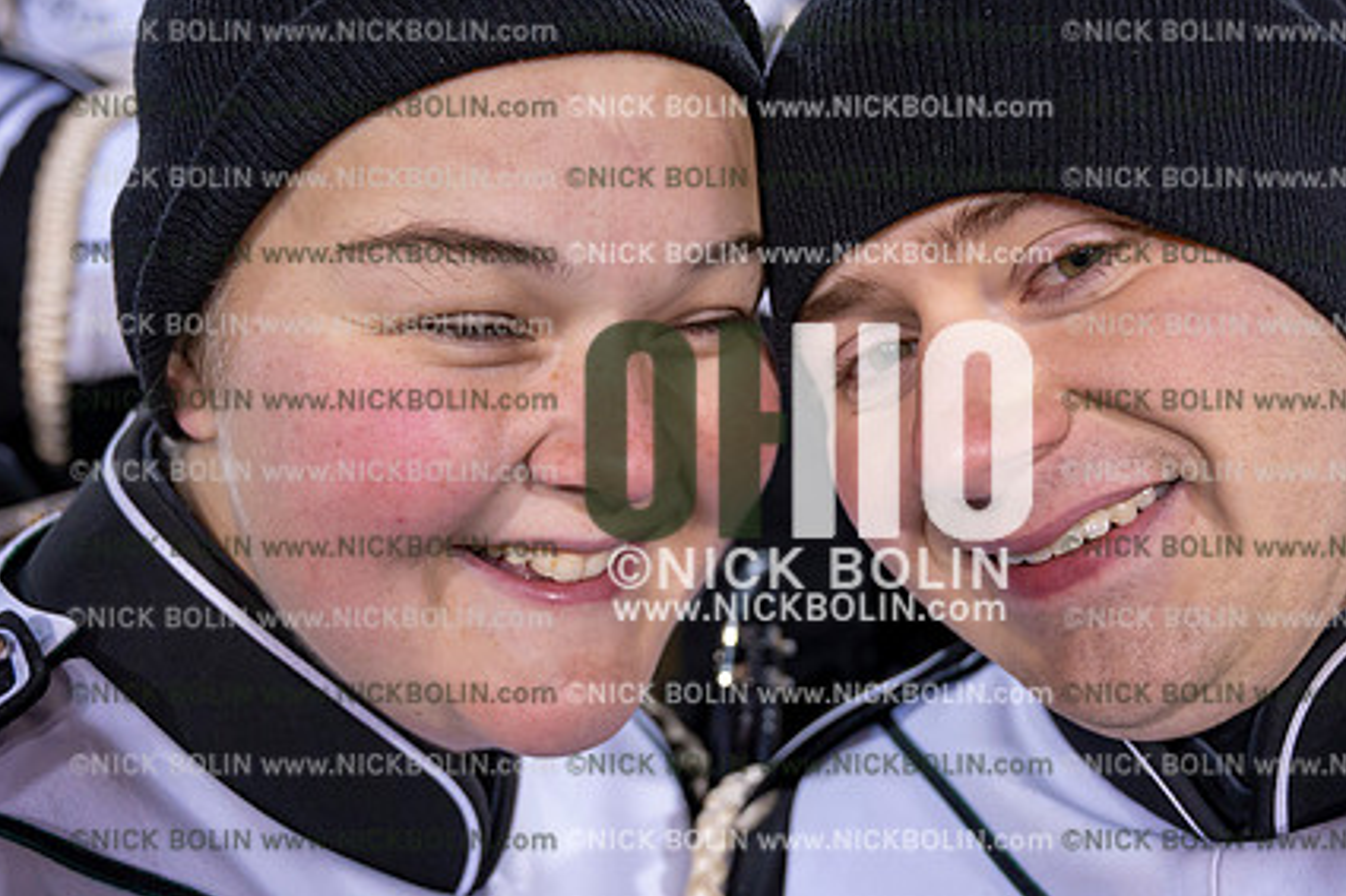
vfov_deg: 31.2
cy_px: 472
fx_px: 1607
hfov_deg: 45.2
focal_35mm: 43
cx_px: 808
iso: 5000
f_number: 4.5
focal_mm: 31.5
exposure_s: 1/250
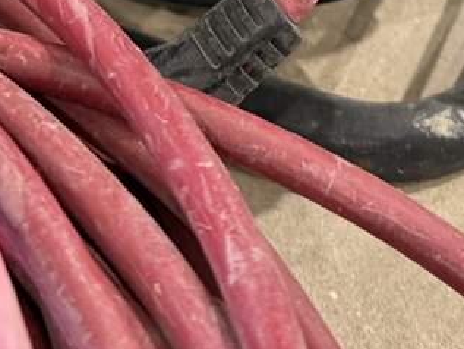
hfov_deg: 16.3
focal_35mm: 121
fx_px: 1623
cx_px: 253
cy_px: -525
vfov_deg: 10.4
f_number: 1.78
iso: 200
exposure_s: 1/81
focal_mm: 6.76
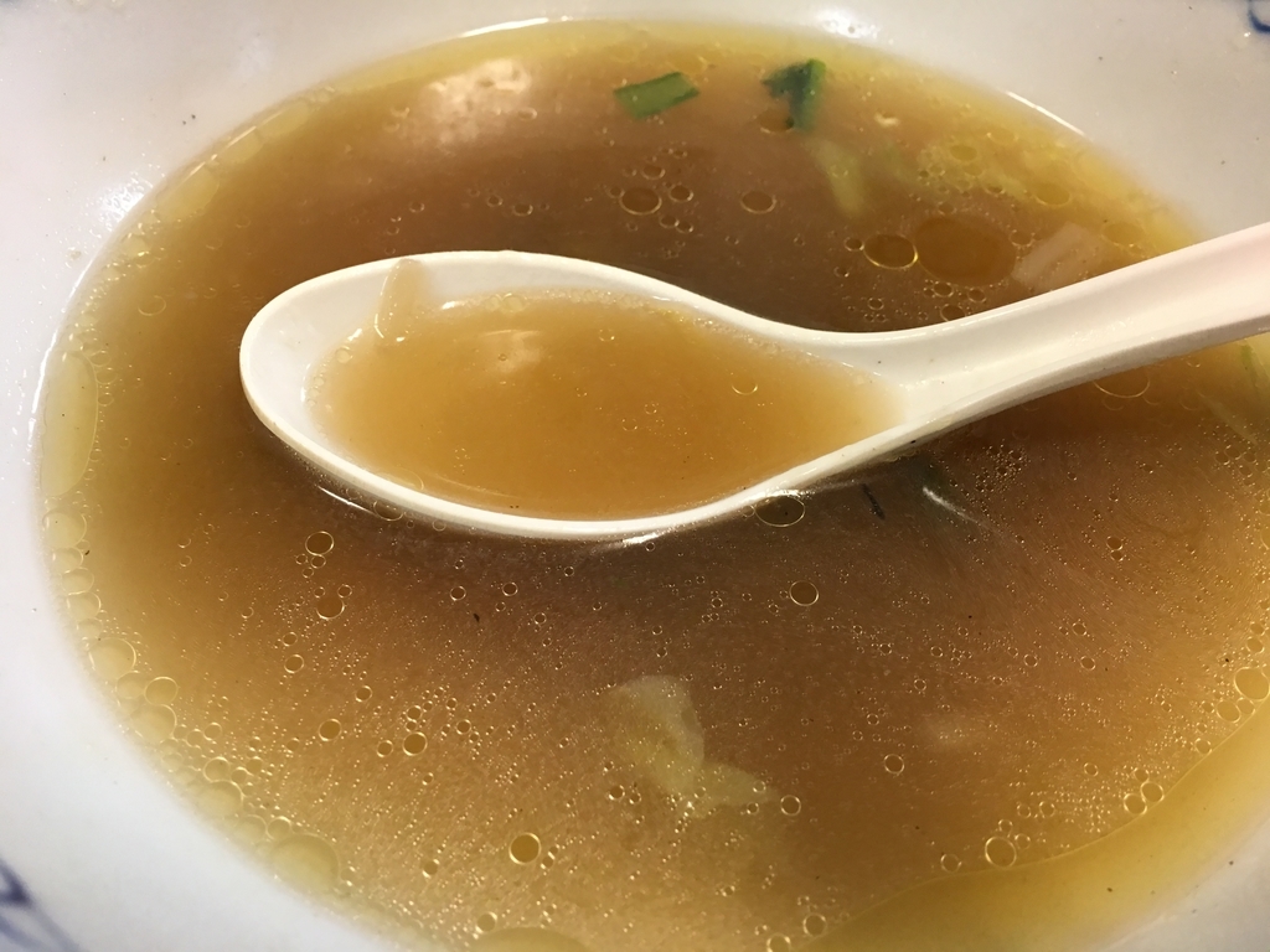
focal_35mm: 29
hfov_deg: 61.7
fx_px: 1064
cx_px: 635
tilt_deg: -50.3
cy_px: 476
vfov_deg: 48.2
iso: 64
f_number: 2.2
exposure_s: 1/15
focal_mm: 4.15
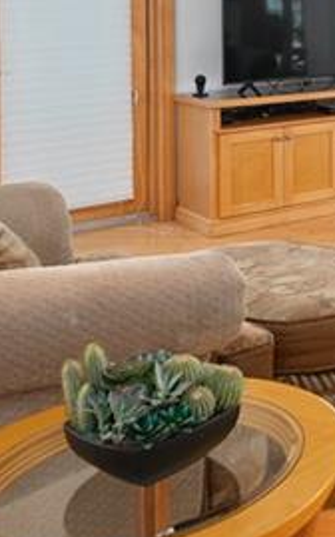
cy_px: -43
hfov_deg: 18.0
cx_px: 540
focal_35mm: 62
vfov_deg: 29.9
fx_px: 906
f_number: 9
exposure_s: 1/6
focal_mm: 16
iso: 160
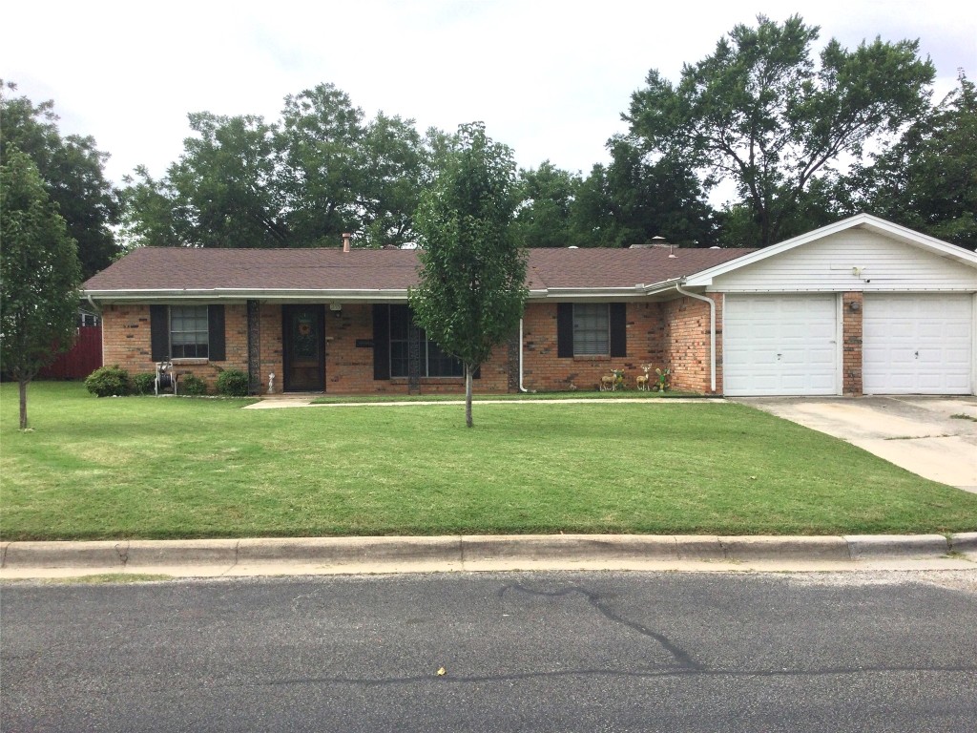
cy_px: 366
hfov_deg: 58.4
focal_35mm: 31
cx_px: 488
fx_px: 875
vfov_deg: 45.4
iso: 25
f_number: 2.4
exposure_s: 1/1072
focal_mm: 3.3
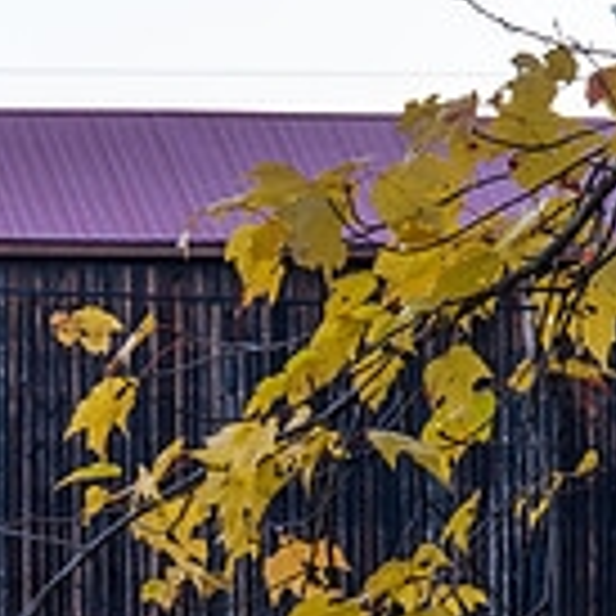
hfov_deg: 4.8
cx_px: -90
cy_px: 861
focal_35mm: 364
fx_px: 7328
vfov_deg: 4.8
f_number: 16
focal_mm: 67.5
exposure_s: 1/10
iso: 160
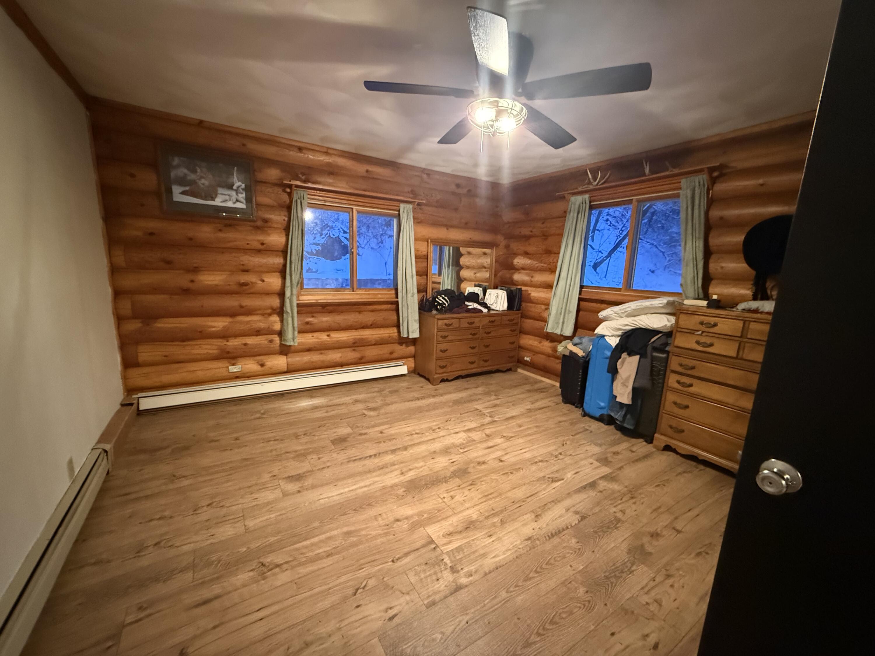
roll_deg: -2.3
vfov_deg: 85.7
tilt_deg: -10.0
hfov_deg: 102.1
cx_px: 438
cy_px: 328
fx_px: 354
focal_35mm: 14
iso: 1250
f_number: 2.2
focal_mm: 2.22
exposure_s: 1/40
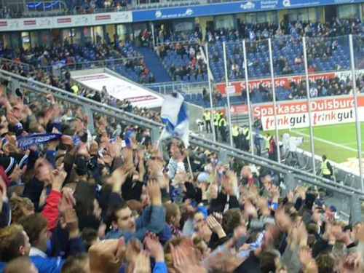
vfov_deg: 14.1
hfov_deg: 18.7
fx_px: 1104
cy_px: 136
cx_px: 182
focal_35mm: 105
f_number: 5
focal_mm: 17.4
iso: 100
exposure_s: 1/30
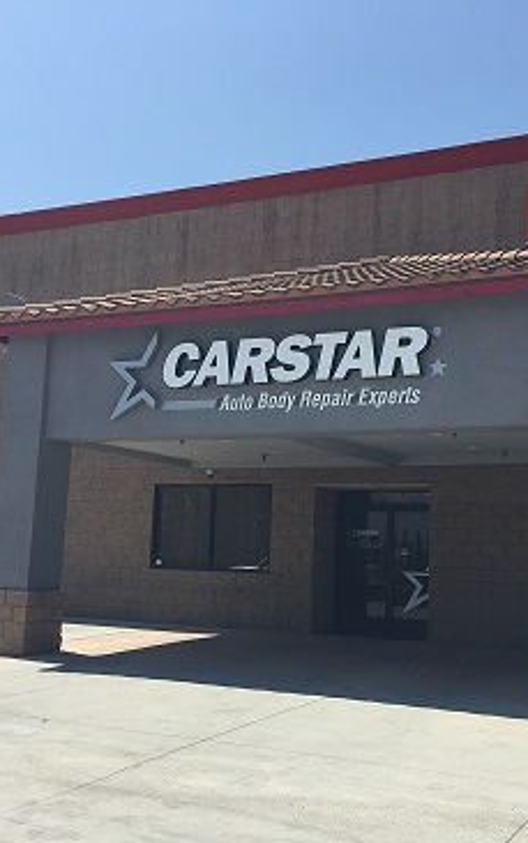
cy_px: 427
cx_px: 314
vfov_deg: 47.2
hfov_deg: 30.5
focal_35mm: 42
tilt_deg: +8.2
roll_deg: -3.0
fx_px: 966
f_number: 2.2
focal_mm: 4.15
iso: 32
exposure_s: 1/1721
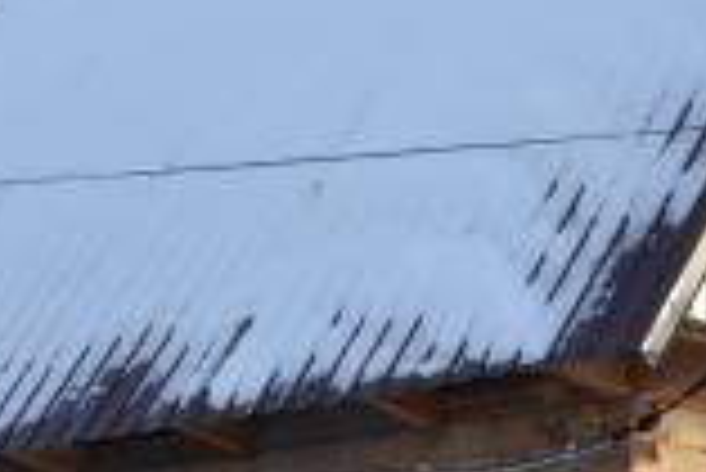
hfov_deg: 10.2
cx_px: 265
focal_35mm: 202
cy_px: 503
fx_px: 3965
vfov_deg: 6.8
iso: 100
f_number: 7.1
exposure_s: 1/200
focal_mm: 32
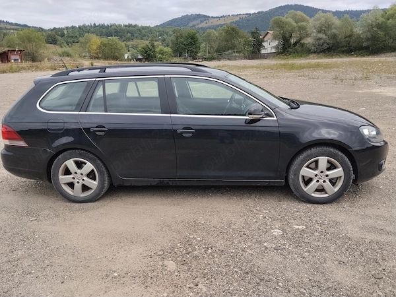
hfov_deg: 61.7
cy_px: 148
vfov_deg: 48.2
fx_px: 332
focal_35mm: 29
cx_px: 198
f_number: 1.8
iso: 50
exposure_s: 1/1226
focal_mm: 4.22
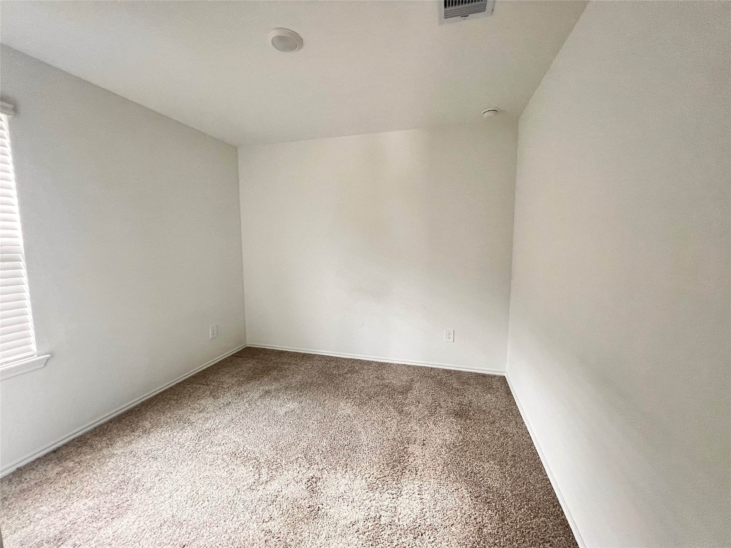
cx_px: 366
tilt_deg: -5.9
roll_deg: +1.1
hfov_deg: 106.2
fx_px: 275
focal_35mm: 13
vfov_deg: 89.9
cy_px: 274
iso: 250
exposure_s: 1/99
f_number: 1.8
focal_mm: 1.57
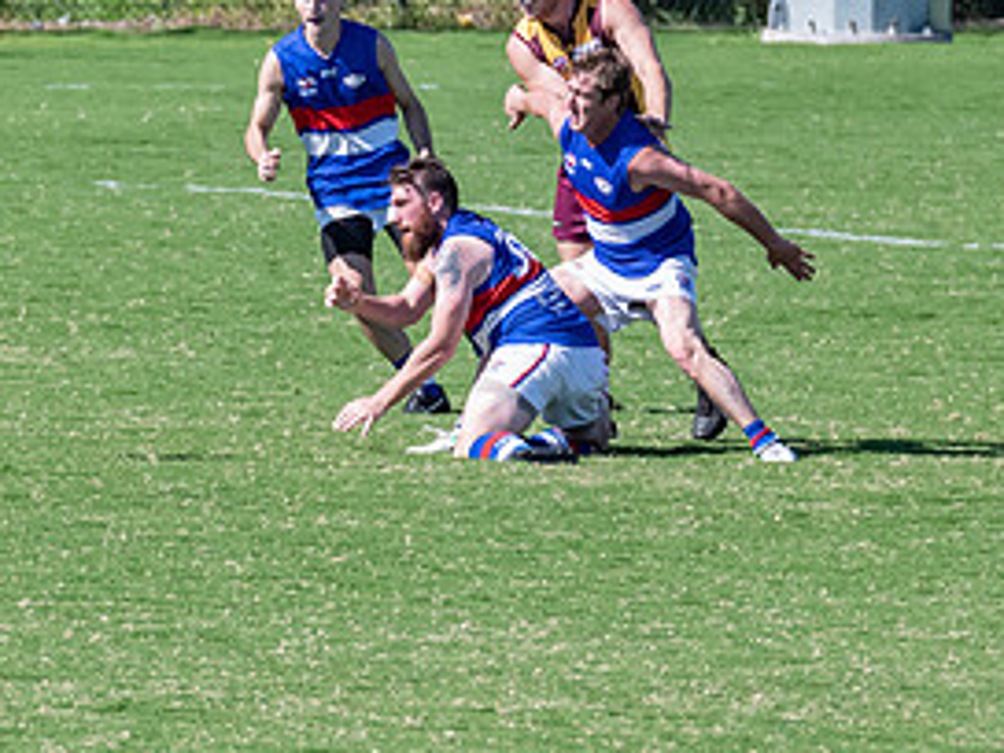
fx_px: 32281
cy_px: 418
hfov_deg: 1.8
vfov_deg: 1.3
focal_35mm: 1113
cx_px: 414
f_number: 8
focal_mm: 360
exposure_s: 1/2000
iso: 1000
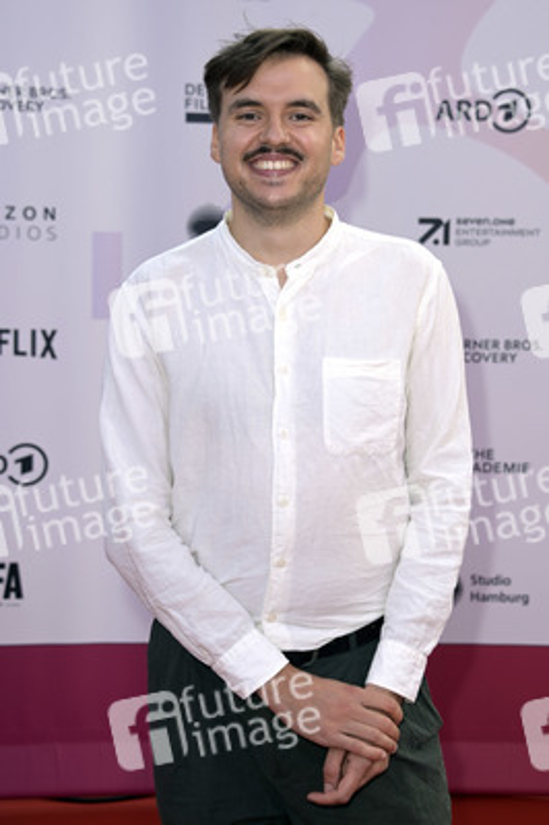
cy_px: 412
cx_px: 274
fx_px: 1489
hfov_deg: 20.9
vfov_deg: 31.0
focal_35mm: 65
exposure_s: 1/200
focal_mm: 65
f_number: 5.6
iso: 250
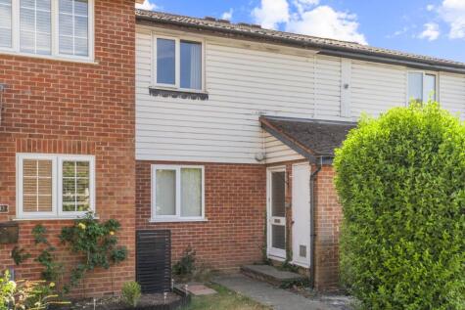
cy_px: 155
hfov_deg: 54.4
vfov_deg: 37.9
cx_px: 232
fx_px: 452
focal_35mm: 35
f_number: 7.1
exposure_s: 1/160
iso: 320
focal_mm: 35
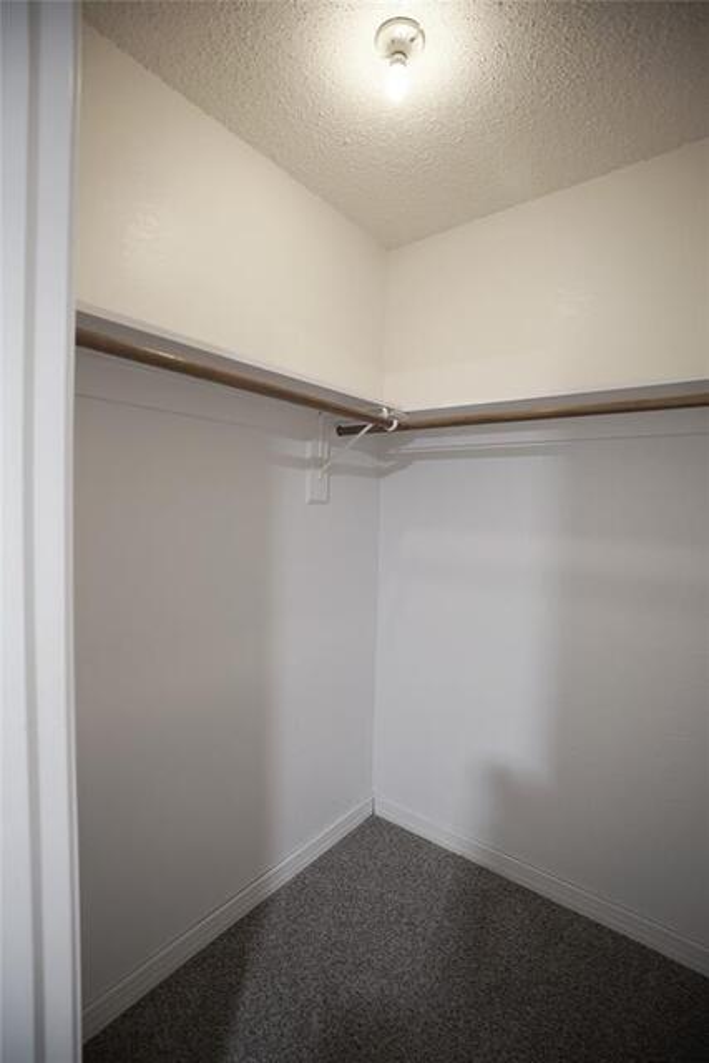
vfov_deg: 96.7
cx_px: 354
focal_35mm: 16
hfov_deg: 73.8
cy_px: 532
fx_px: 472
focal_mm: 16
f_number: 4
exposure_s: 1/6
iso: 400
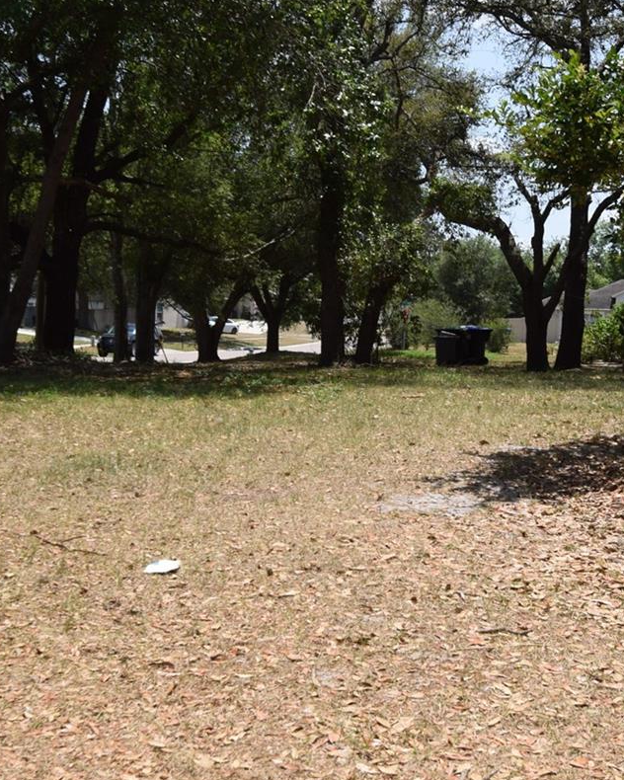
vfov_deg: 33.0
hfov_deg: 26.7
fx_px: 1316
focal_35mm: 57
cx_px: 321
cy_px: 428
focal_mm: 20
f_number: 9
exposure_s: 1/200
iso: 100
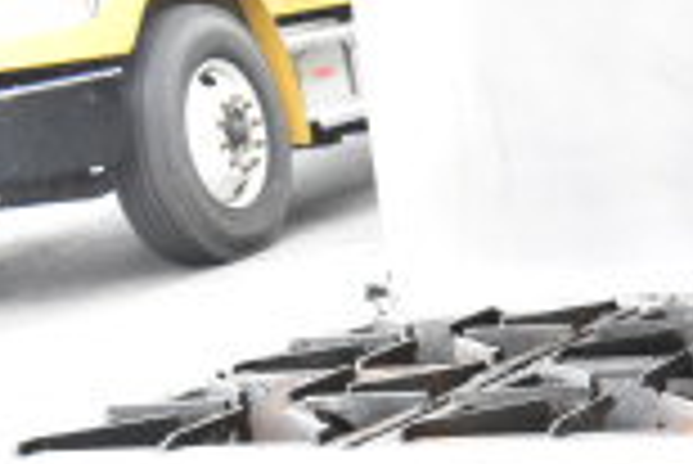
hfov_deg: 16.1
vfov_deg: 12.6
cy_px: 502
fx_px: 2062
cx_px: 1246
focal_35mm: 107
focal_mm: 18
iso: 6400
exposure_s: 1/400
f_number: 10
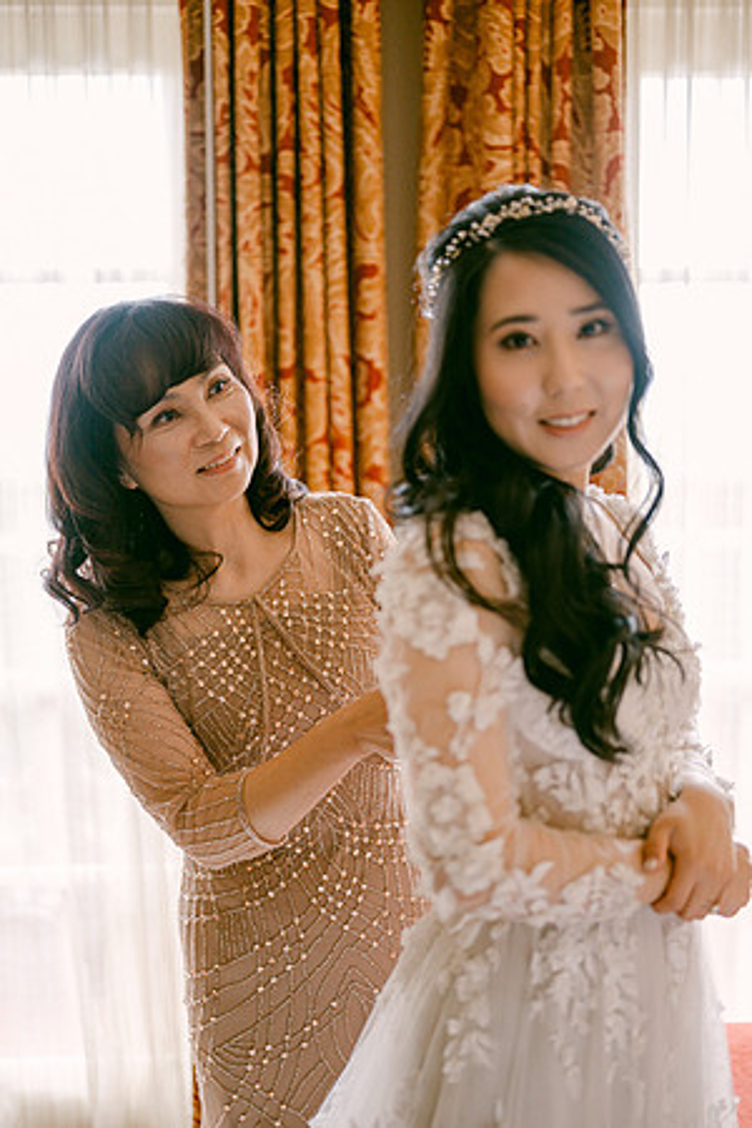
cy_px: 564
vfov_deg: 39.6
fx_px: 1567
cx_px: 376
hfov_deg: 27.0
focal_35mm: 50
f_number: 1.8
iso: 400
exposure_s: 1/320
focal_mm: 50
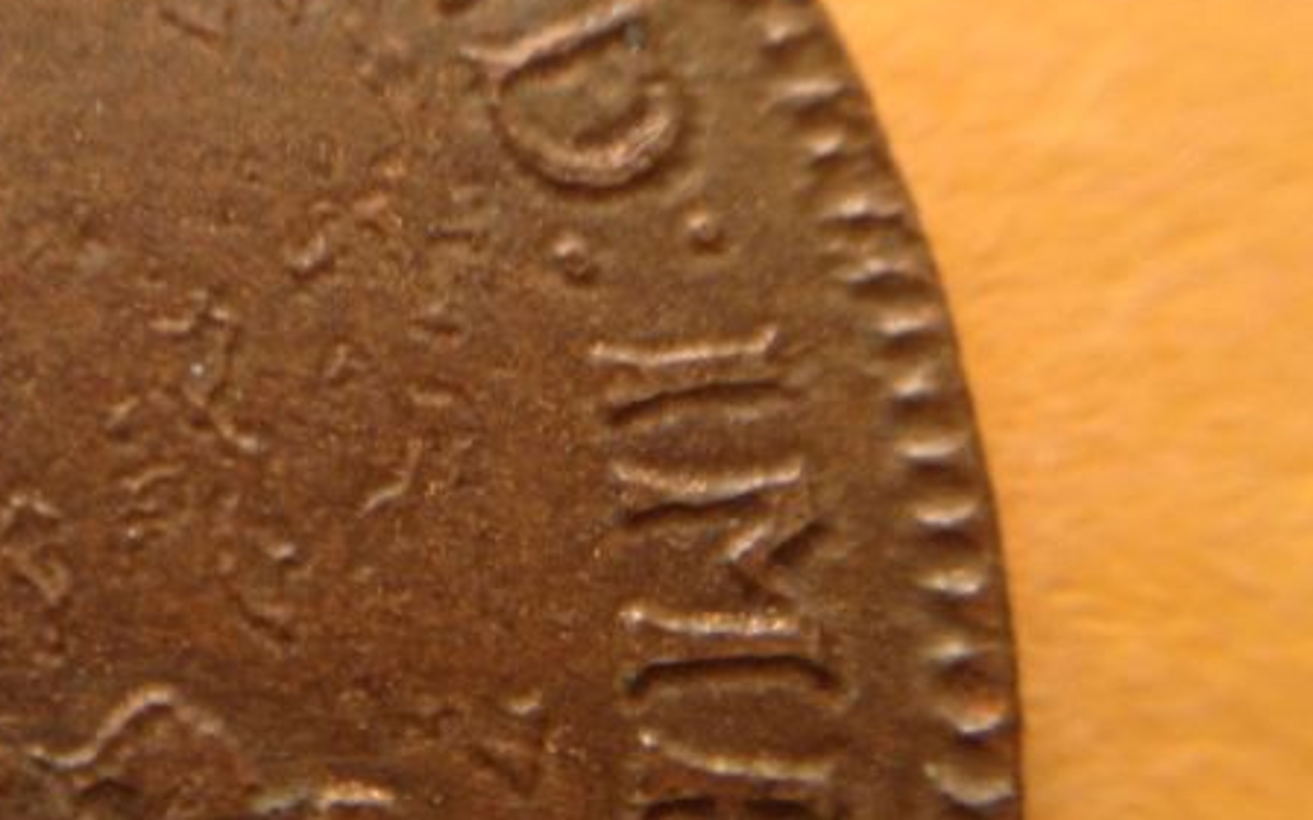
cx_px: 155
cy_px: 253
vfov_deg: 16.7
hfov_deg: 25.7
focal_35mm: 78
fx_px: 2791
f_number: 2.4
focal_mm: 3.3
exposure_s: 1/50
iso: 32
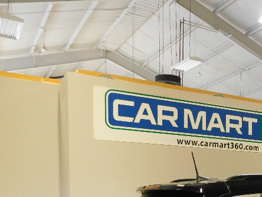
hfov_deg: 33.2
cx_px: 260
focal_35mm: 53
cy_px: 224
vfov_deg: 25.3
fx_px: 401
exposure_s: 1/25
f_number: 3
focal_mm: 4
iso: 400
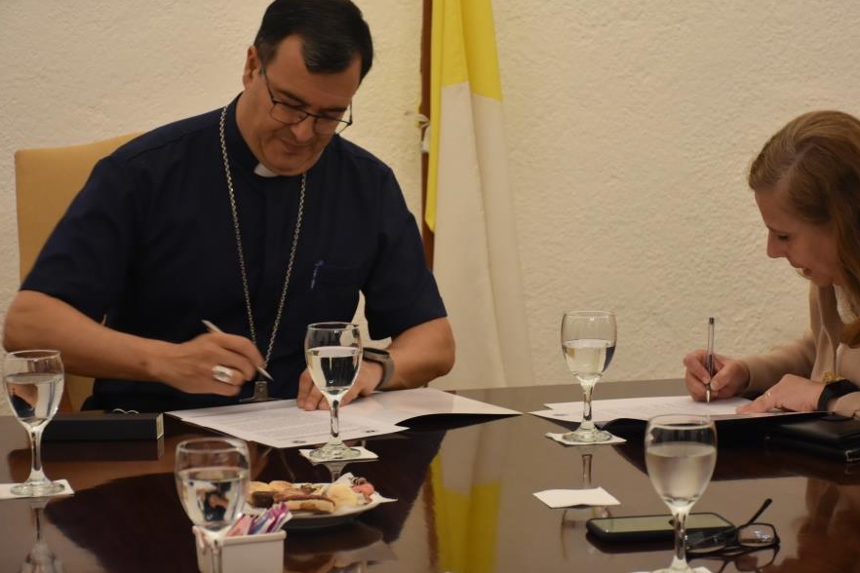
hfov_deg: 18.9
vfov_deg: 12.7
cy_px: 267
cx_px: 492
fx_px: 2580
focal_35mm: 108
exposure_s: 1/30
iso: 1600
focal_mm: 62
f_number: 5
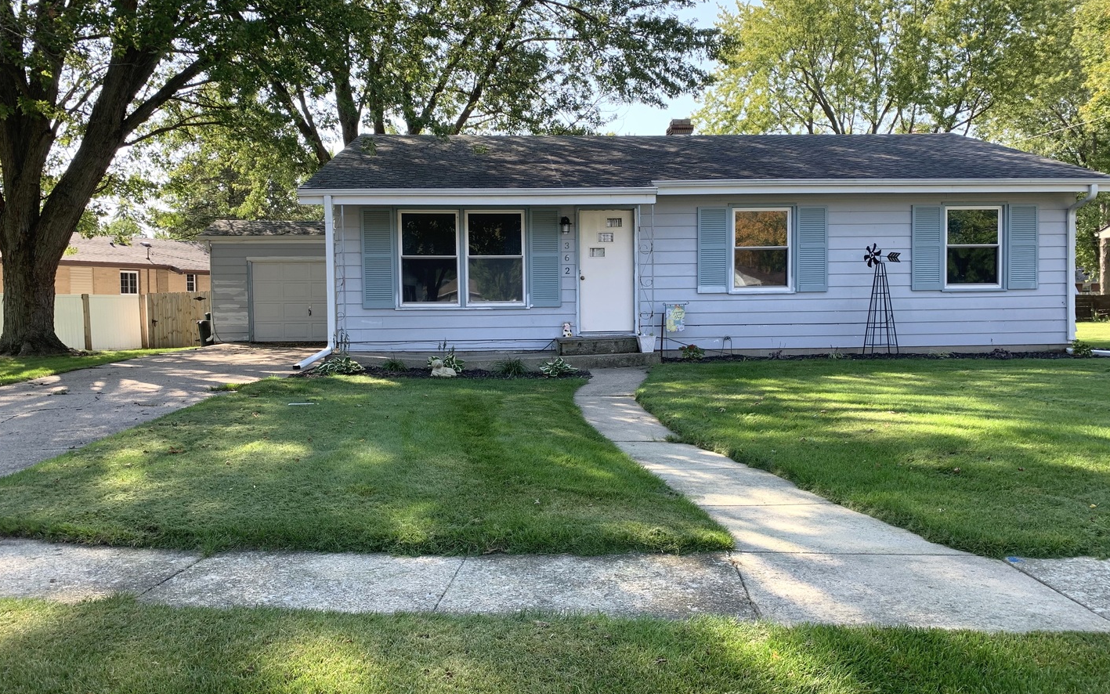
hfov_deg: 66.5
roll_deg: +0.8
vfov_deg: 44.5
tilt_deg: -3.3
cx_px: 552
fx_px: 847
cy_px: 338
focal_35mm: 28
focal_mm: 4.25
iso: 25
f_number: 1.8
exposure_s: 1/476
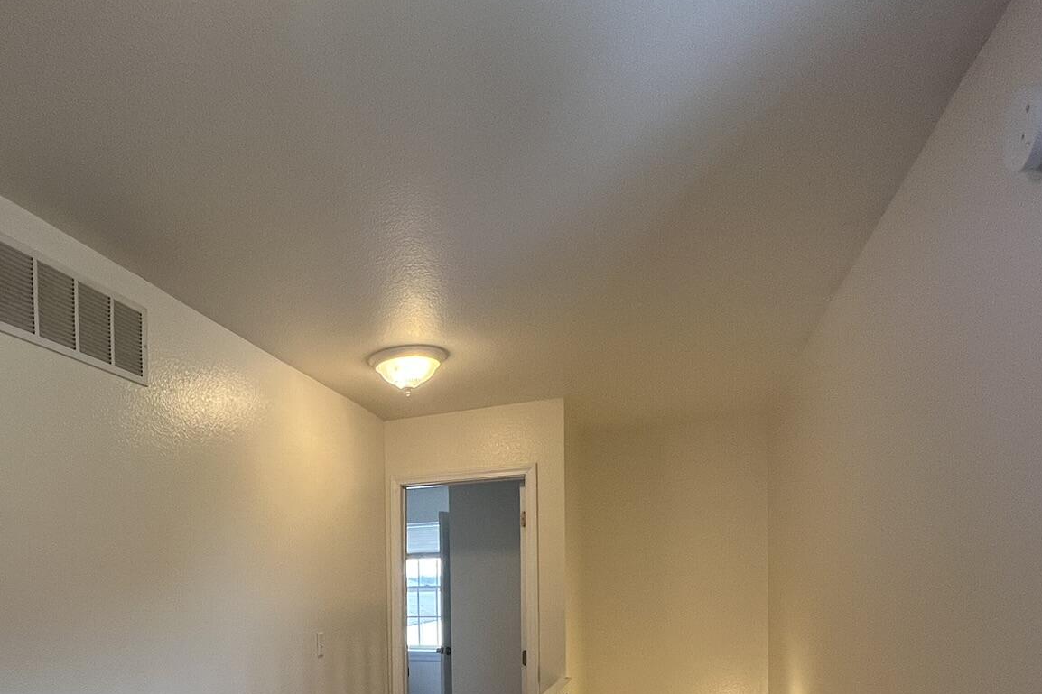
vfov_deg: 48.1
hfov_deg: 69.9
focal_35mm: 24
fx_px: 695
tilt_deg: -2.2
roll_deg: +0.6
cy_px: 612
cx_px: 289
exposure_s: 1/120
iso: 160
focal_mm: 1.57
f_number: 1.8
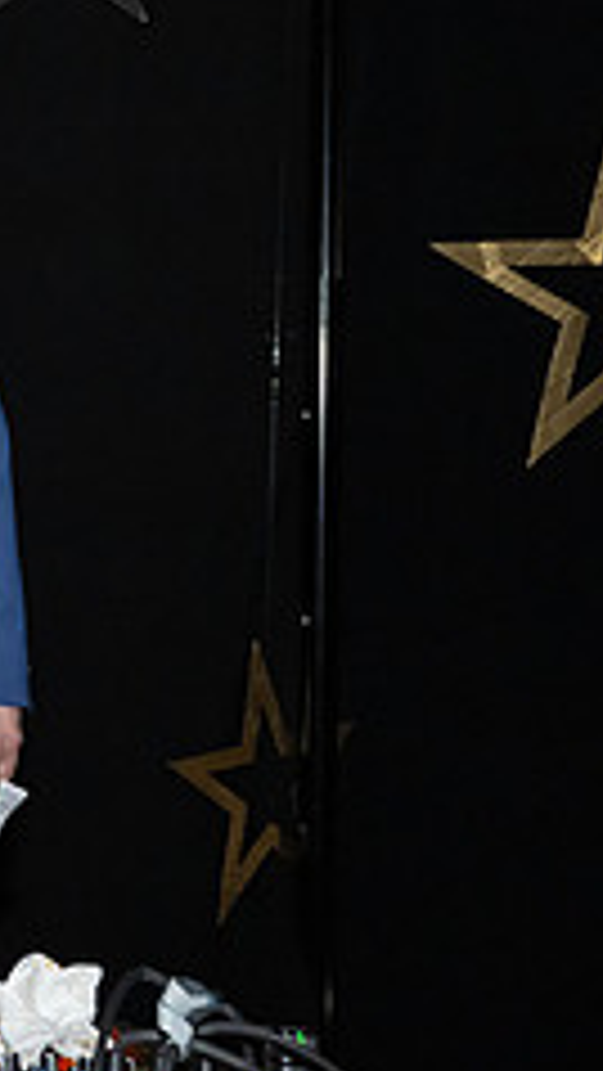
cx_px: -648
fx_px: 2244
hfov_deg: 13.0
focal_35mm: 79
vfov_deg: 26.5
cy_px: 277
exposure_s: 1/125
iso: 6400
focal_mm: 31
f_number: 5.6
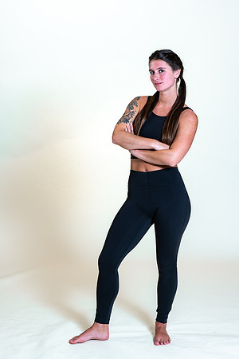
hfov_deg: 16.1
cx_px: 120
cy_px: 180
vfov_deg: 23.9
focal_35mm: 85
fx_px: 846
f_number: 4.5
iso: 320
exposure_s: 1/160
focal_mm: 85
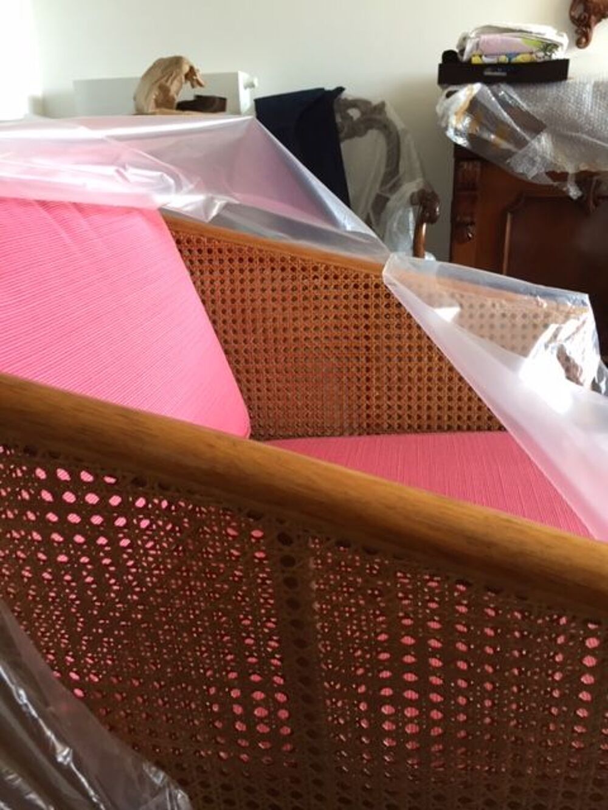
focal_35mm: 29
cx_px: 304
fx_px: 679
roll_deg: +2.4
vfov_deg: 61.7
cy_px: 405
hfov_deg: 48.2
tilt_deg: -20.0
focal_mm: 4.15
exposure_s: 1/33
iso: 80
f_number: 2.2
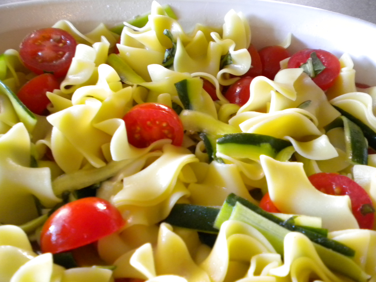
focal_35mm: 35
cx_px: 188
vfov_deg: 40.7
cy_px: 141
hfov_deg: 52.6
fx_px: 380
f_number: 3.1
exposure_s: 1/11
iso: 400
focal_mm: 6.3
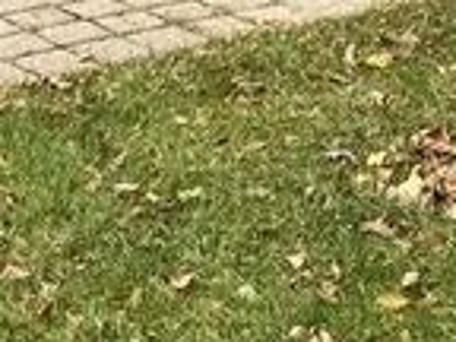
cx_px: 598
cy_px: -459
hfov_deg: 10.5
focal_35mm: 185
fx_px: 2437
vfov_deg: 7.5
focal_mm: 4.25
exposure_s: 1/384
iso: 32
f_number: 1.8
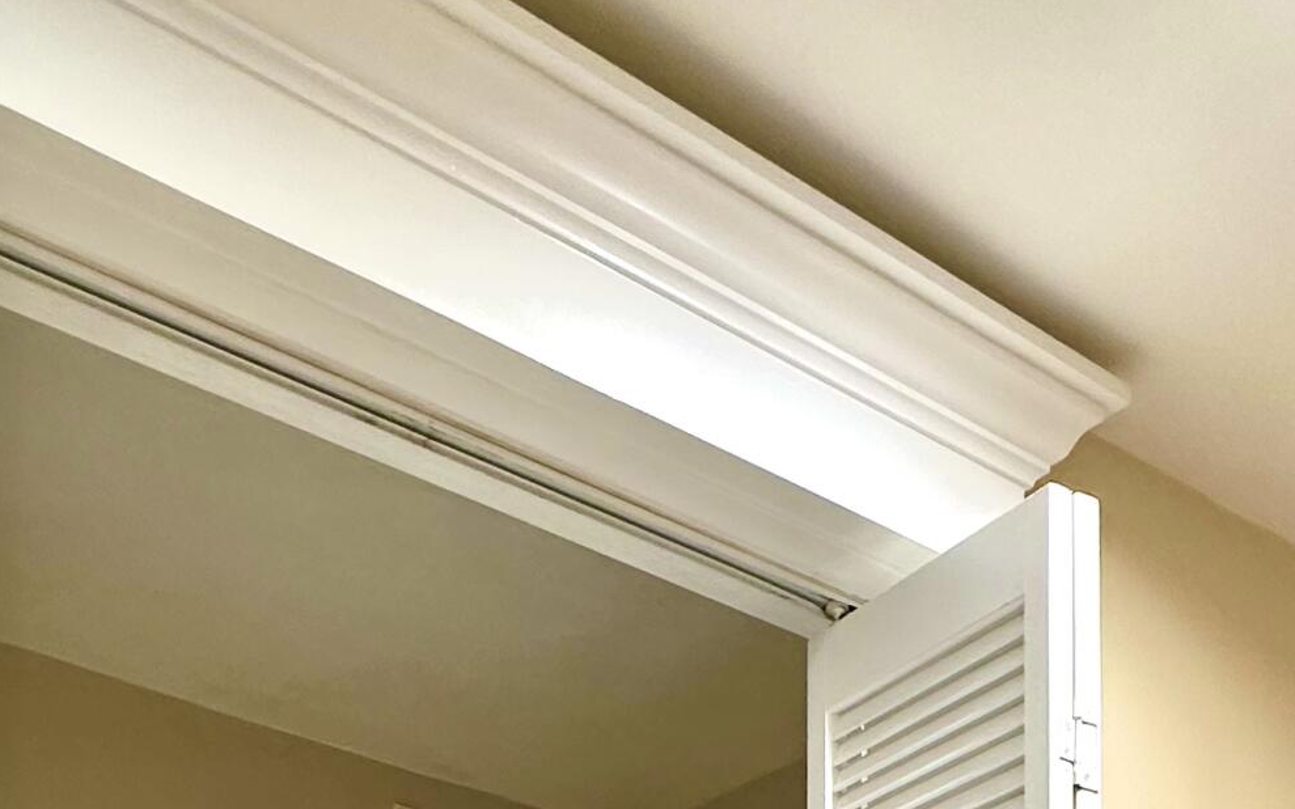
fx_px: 1588
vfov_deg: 21.2
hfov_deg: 43.3
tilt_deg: +2.0
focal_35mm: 45
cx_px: 368
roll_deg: -0.1
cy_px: 1381
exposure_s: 1/60
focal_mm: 2.22
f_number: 2.2
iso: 160
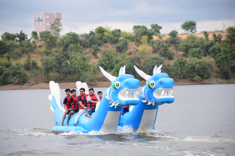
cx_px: 118
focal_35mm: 210
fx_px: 1371
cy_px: 78
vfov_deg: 6.5
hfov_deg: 9.8
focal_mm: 140
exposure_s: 1/320
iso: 200
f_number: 5.6
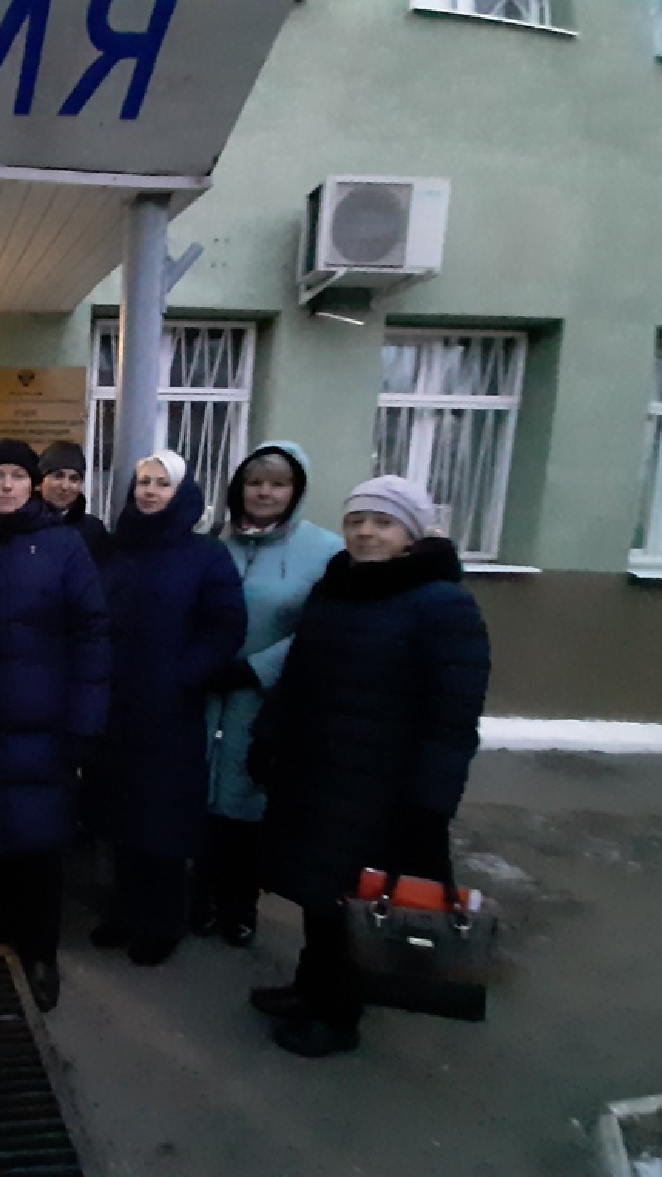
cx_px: -93
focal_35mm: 19
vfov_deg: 89.6
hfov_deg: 43.0
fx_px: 593
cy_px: 586
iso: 1250
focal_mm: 1.42
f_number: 2.2
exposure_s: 1/10
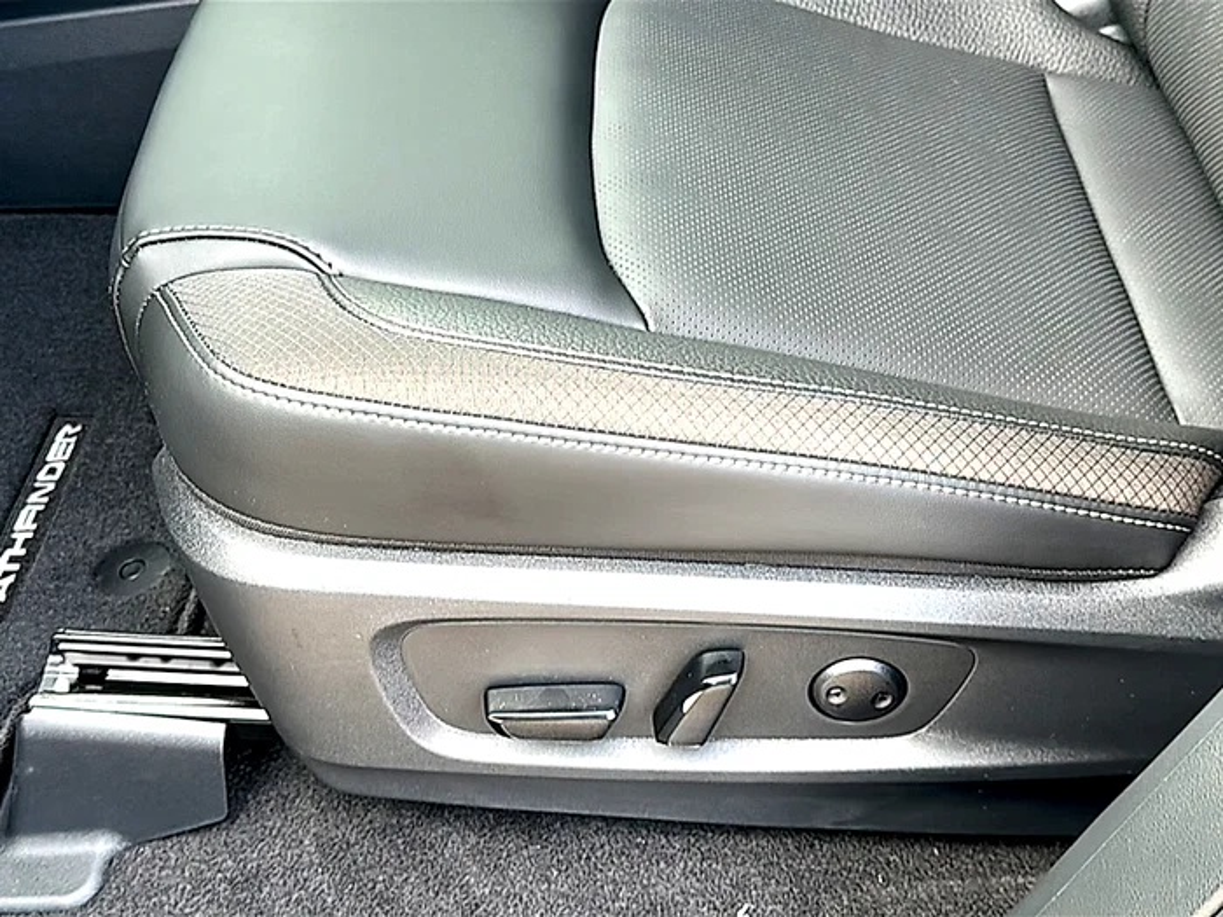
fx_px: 1307
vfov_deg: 38.7
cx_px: 612
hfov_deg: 50.1
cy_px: 458
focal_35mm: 37
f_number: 1.78
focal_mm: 6.86
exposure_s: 1/139
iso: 80
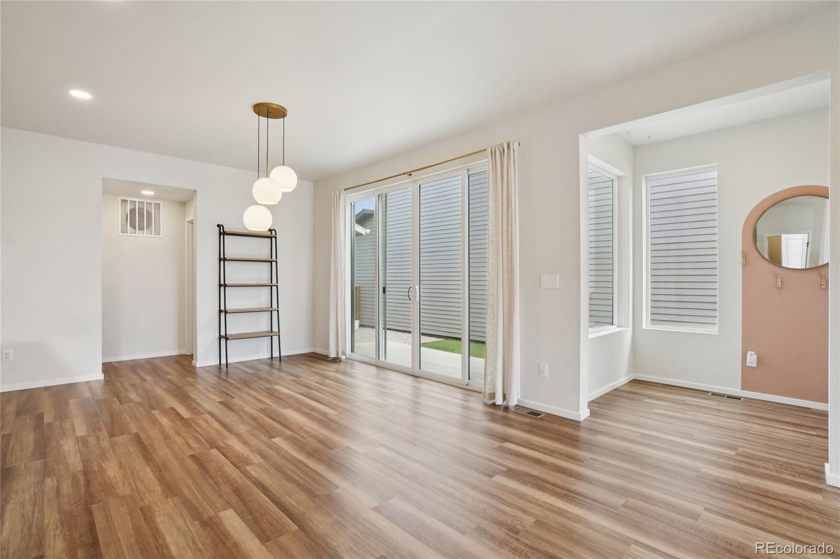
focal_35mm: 16
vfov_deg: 72.0
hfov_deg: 95.0
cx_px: 420
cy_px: 280
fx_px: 385
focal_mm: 11
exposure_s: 1/80
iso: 400
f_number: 8
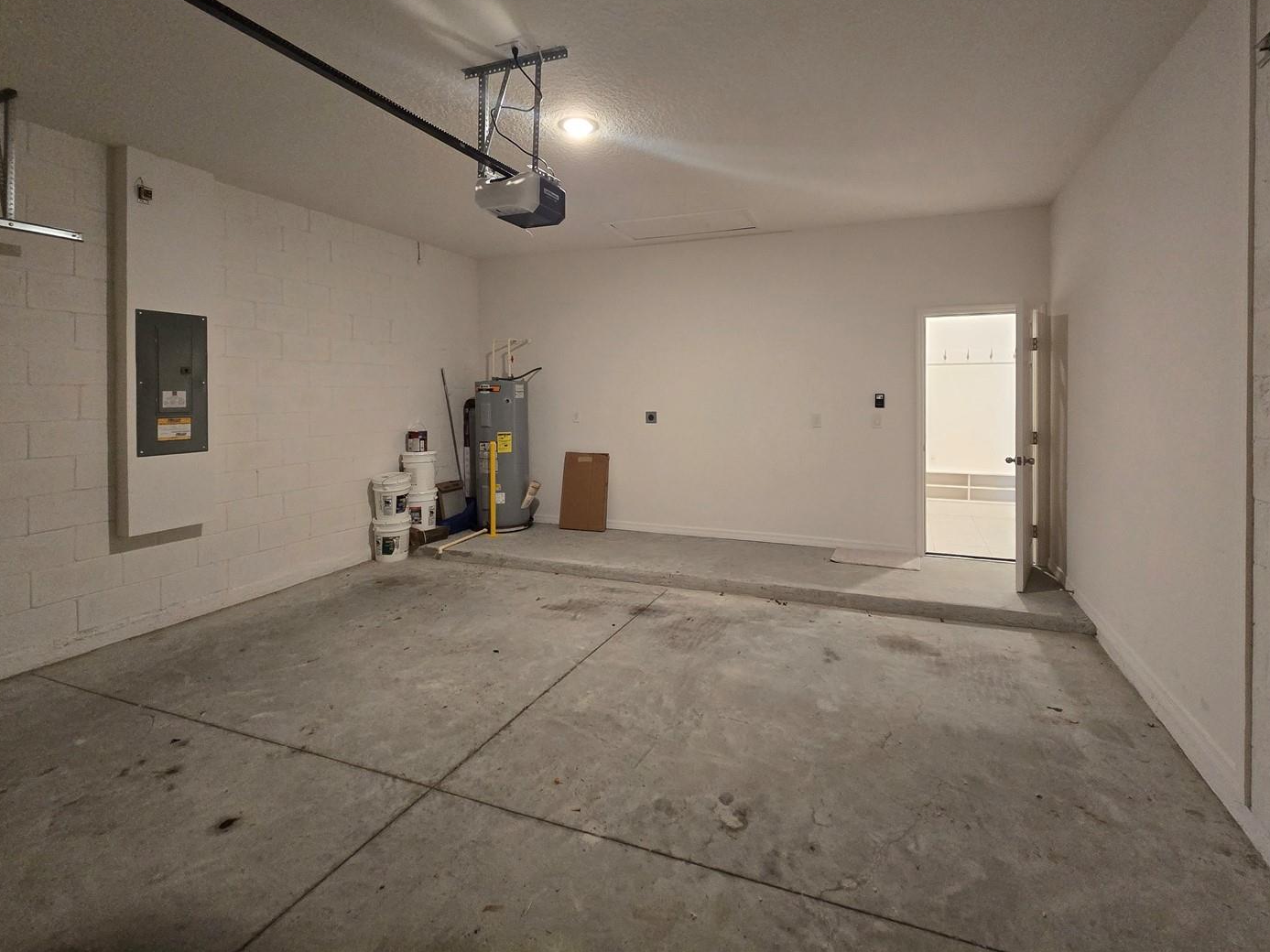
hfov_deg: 98.0
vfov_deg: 81.2
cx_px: 682
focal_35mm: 15
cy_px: 404
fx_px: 550
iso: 800
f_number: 2.2
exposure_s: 1/60
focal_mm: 2.2
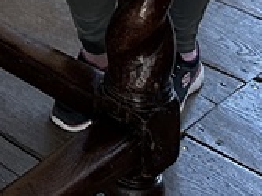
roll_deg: -1.4
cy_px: -389
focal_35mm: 144
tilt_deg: -9.1
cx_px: -94
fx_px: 1089
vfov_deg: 8.6
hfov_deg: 13.2
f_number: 1.78
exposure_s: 1/78
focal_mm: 6.86
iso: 250
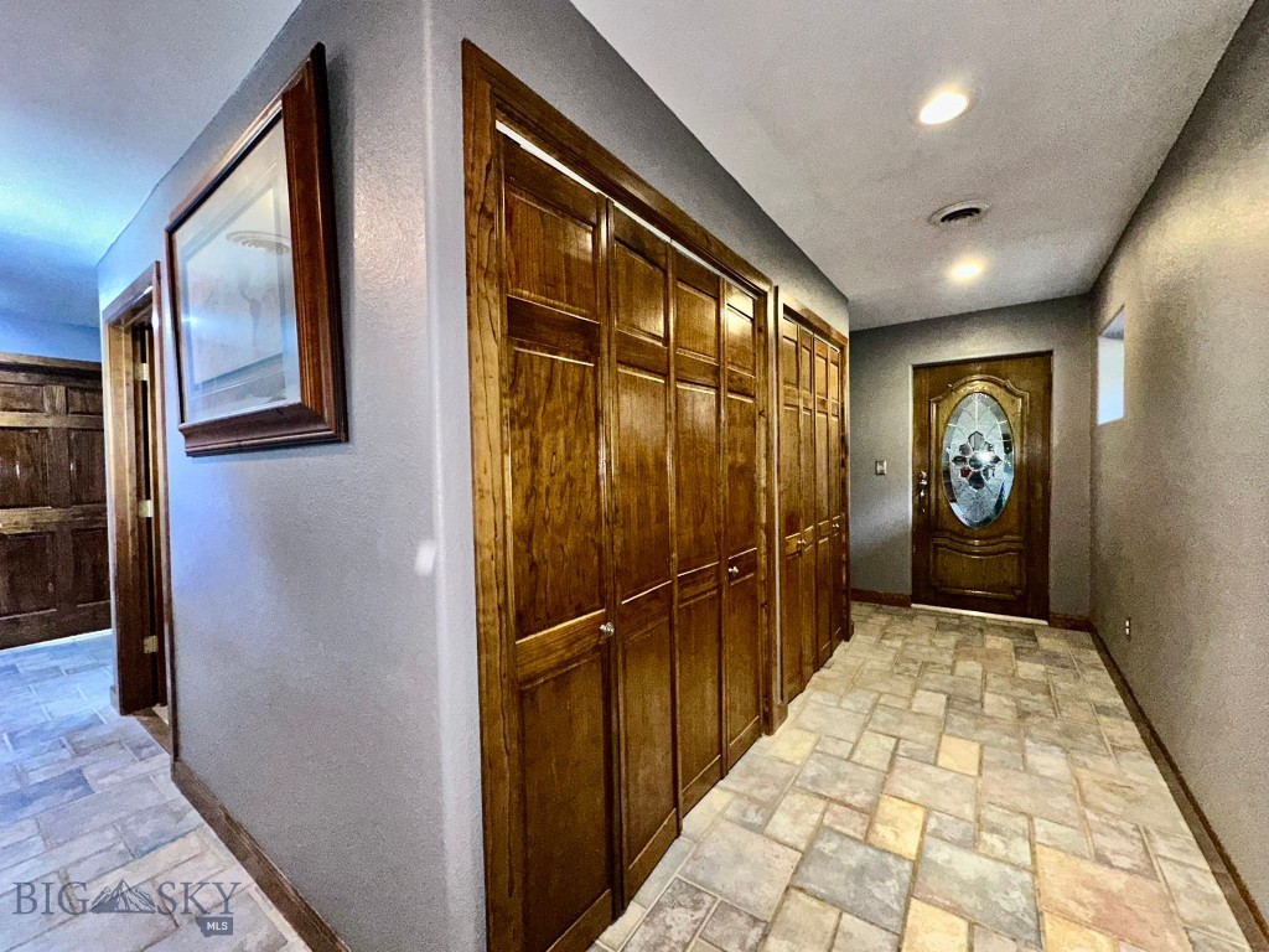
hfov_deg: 102.1
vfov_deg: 85.7
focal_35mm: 14
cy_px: 476
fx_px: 513
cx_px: 634
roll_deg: +0.8
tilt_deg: -2.0
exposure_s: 1/60
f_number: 2.2
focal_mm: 2.22
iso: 320
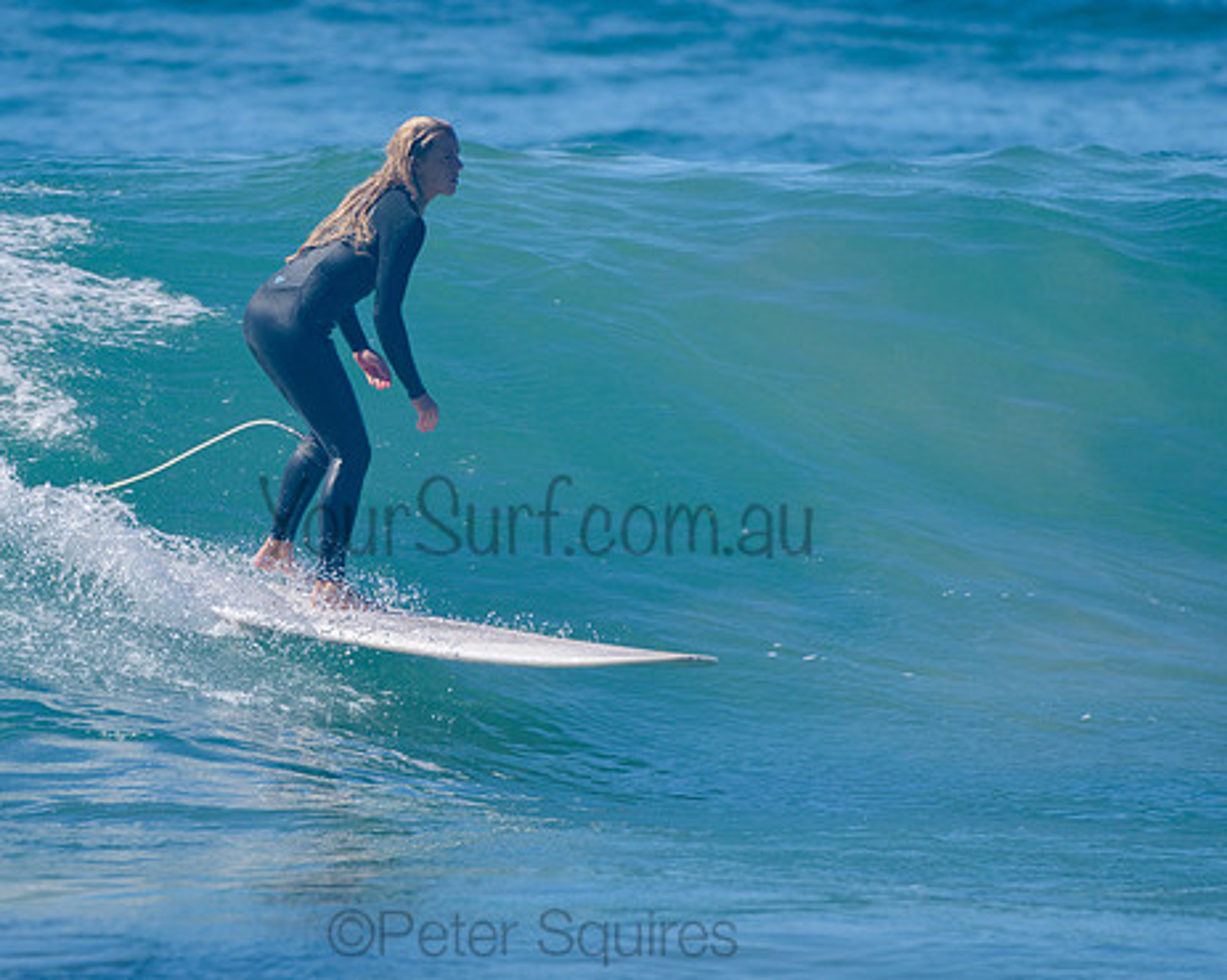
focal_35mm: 721
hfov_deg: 2.7
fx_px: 26172
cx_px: 359
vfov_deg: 2.1
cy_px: 496
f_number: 5.6
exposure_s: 1/2000
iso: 200
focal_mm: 500
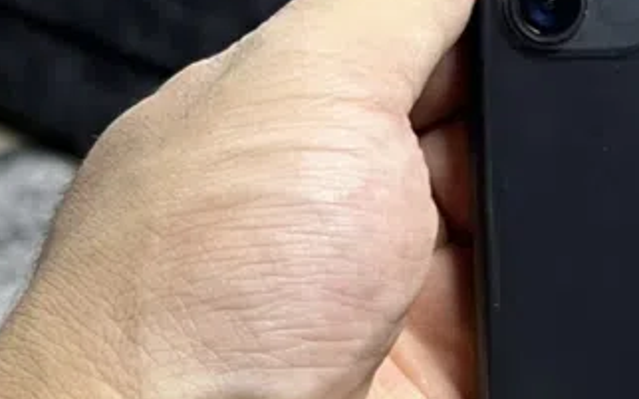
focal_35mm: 117
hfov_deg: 17.7
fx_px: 2037
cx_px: 460
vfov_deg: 10.8
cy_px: 563
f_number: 1.6
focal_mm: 5.1
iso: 200
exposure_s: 1/50
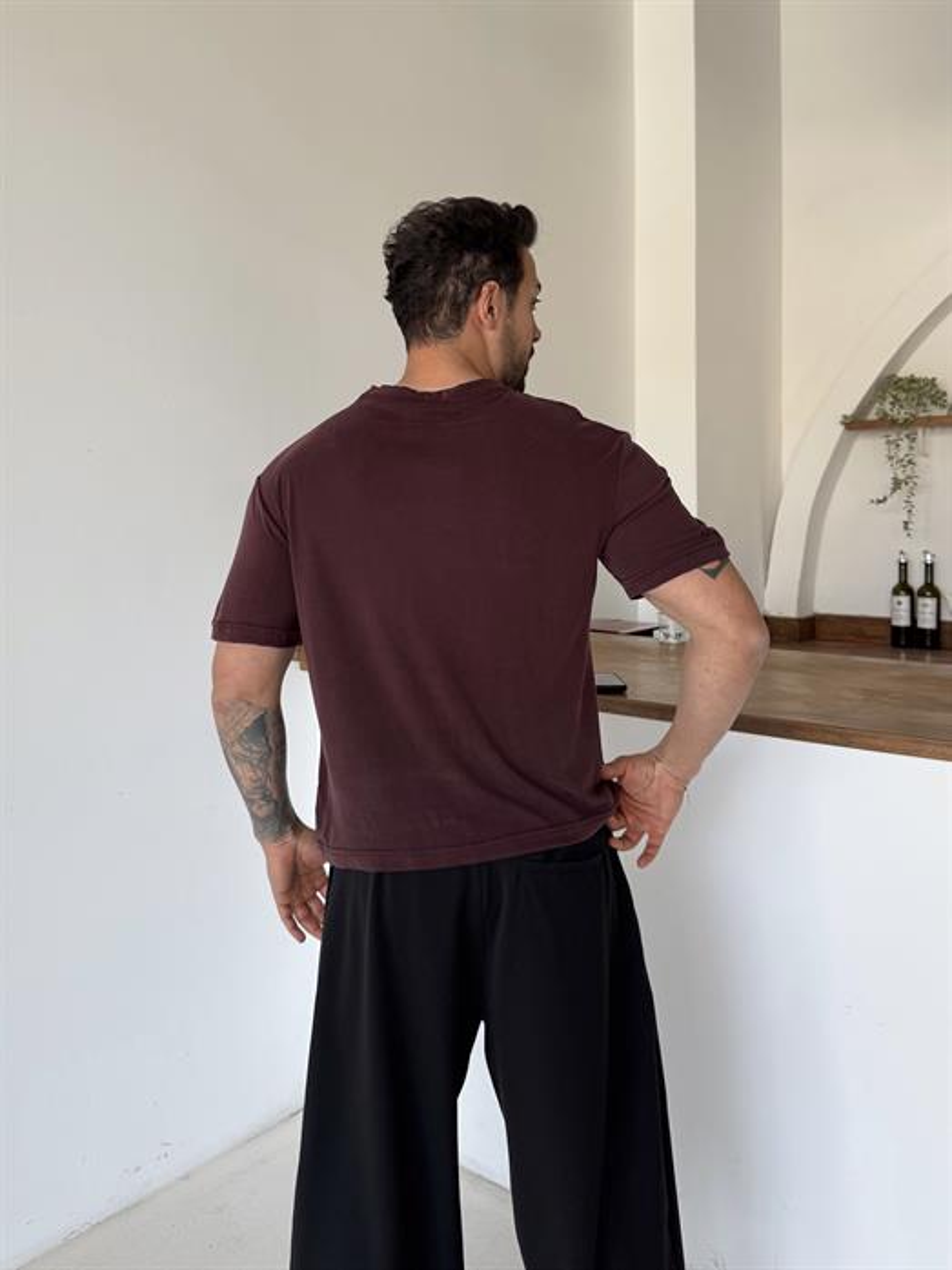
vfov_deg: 71.6
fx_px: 880
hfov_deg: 56.8
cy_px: 635
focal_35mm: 24
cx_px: 476
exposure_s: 1/121
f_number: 1.78
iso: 125
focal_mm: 6.76
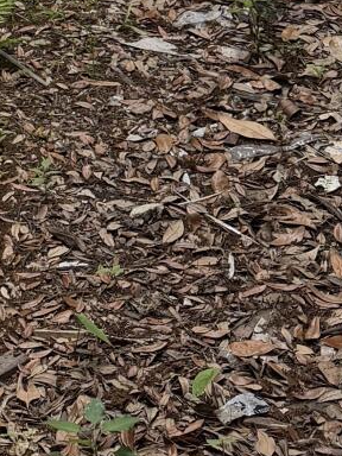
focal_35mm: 125
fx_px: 1647
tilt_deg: -6.5
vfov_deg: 13.7
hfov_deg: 11.3
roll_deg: +3.1
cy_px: -423
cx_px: -215
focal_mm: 6.76
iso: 100
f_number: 1.78
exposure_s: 1/1812
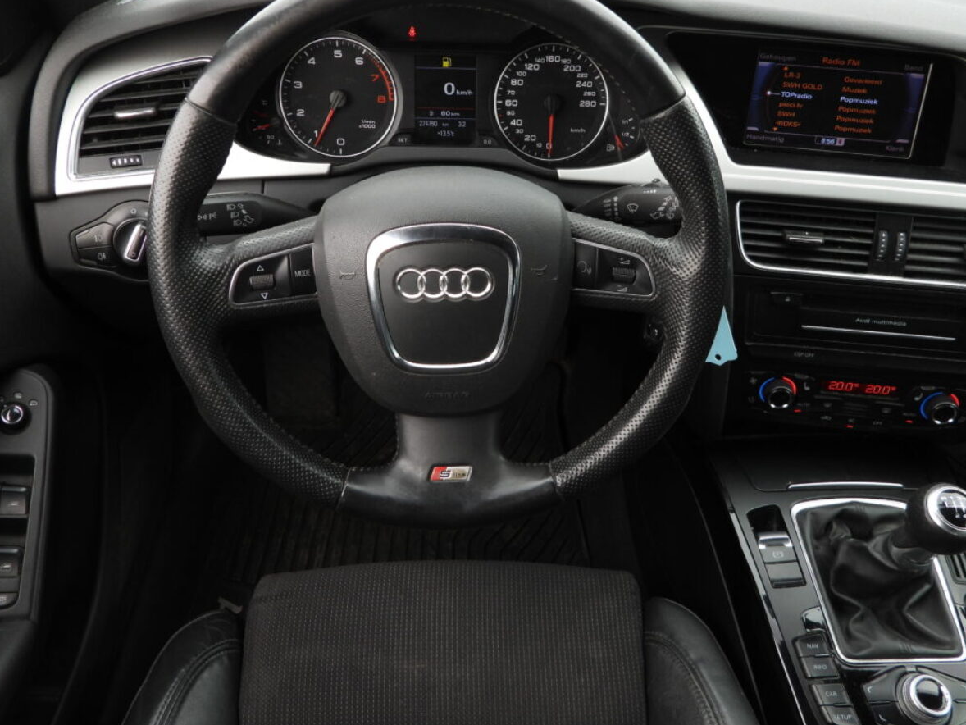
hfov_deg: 61.6
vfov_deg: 48.2
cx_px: 499
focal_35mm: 29
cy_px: 342
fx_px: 809
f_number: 2.8
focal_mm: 4.3
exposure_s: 1/125
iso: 100
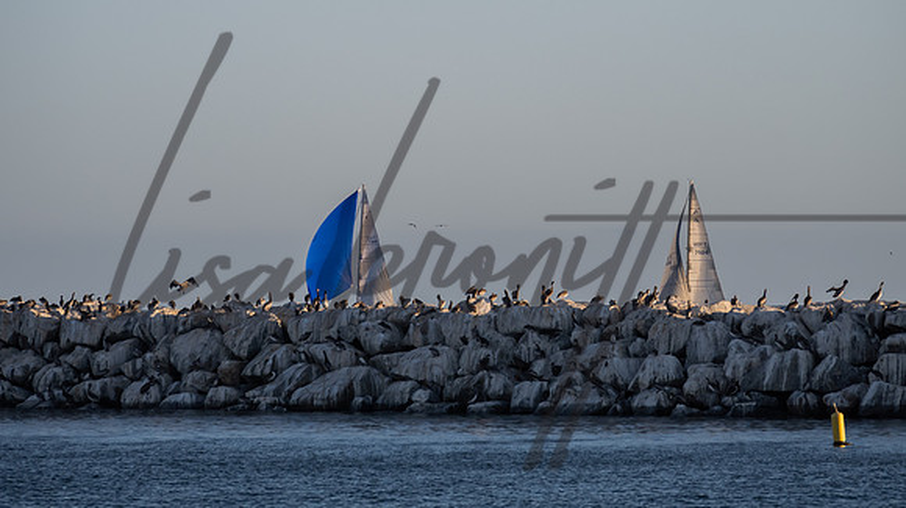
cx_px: 458
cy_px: 95
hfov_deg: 7.1
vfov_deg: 4.0
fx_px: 7349
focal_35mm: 306
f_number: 6.3
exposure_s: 1/1250
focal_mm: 200
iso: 320
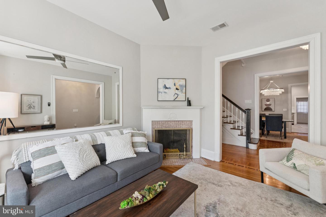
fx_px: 132
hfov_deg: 101.9
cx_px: 163
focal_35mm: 15
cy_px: 108
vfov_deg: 78.8
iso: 200
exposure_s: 1/13
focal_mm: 14.6
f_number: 8
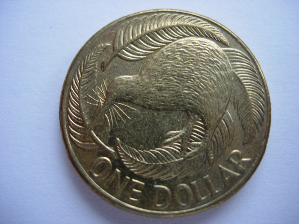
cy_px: 112
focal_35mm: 38
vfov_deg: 37.7
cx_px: 150
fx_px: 328
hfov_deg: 49.0
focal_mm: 7.8
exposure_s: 1/32
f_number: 2.8
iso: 178
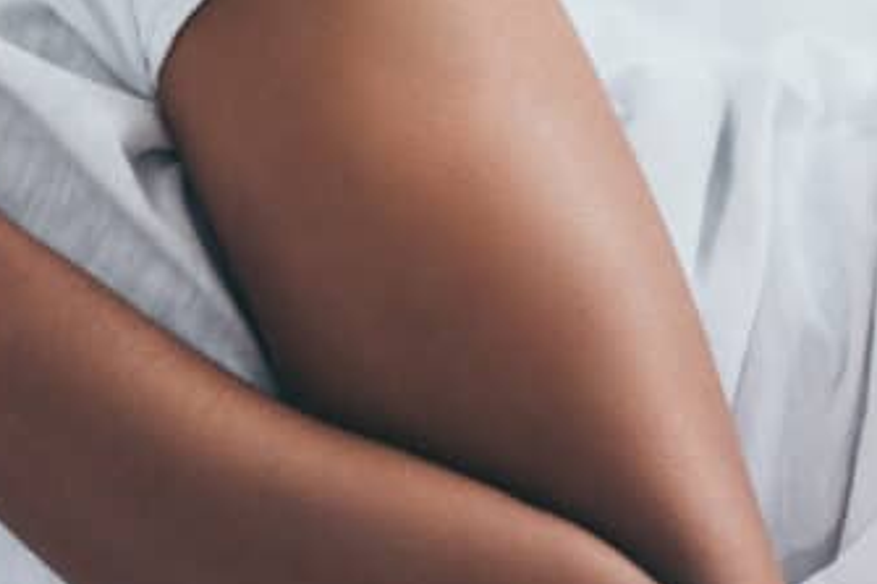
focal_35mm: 153
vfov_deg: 9.0
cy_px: 219
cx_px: -160
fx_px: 3725
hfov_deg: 13.1
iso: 500
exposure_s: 1/125
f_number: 3.2
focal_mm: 50
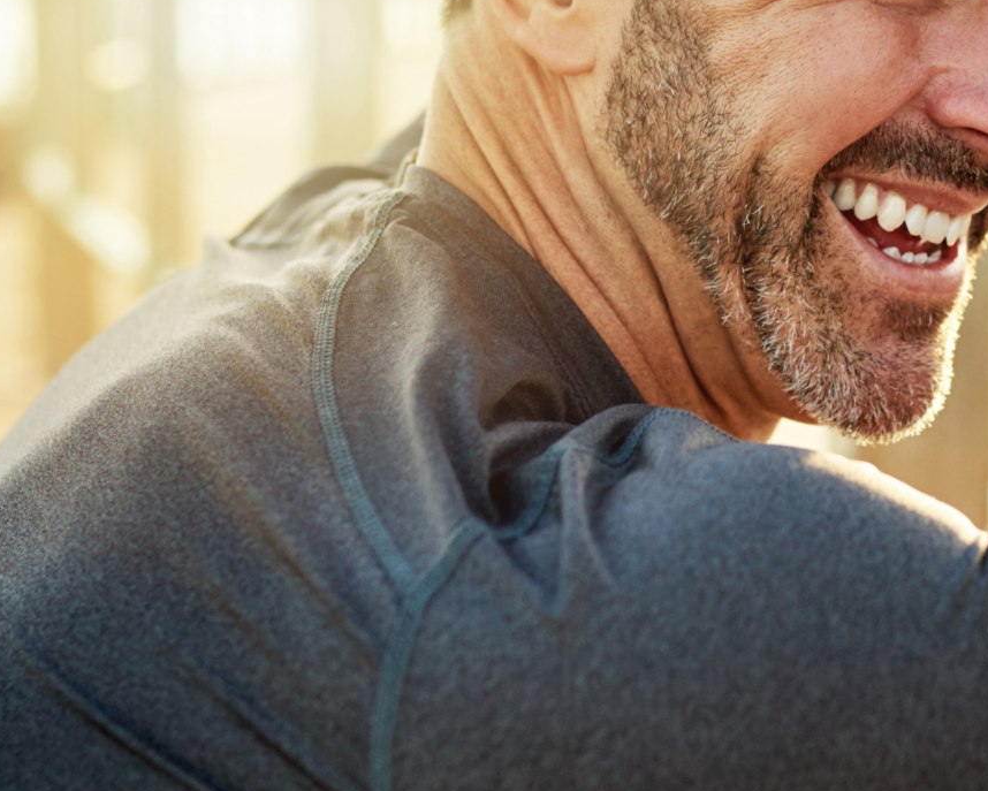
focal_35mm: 98
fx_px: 2867
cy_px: 194
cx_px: 873
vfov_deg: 15.6
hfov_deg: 19.2
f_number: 2.5
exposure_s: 1/1000
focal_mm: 35
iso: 250
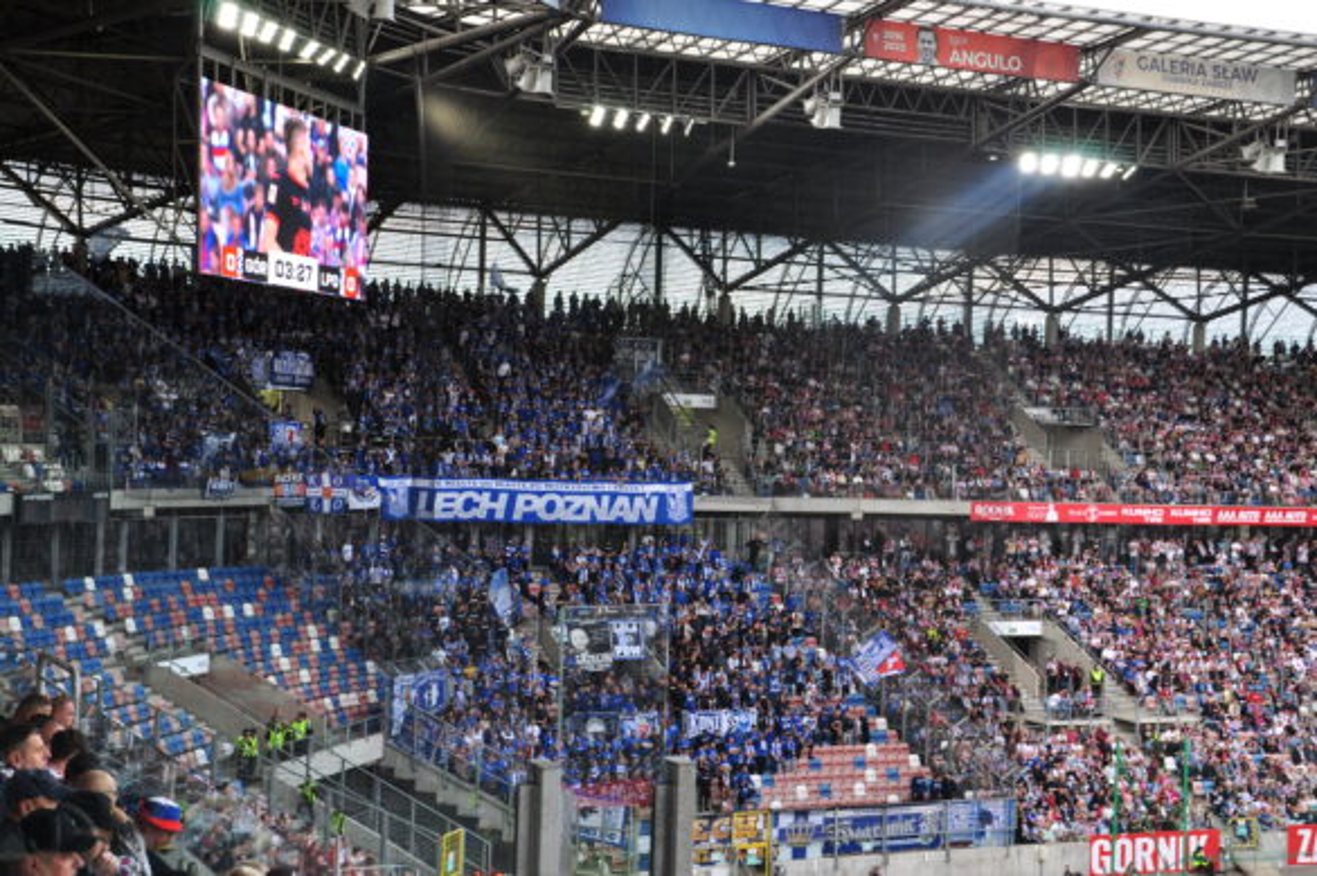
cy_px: 438
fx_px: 2083
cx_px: 658
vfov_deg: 23.7
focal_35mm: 57
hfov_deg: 35.1
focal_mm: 38
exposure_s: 1/60
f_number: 8
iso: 250
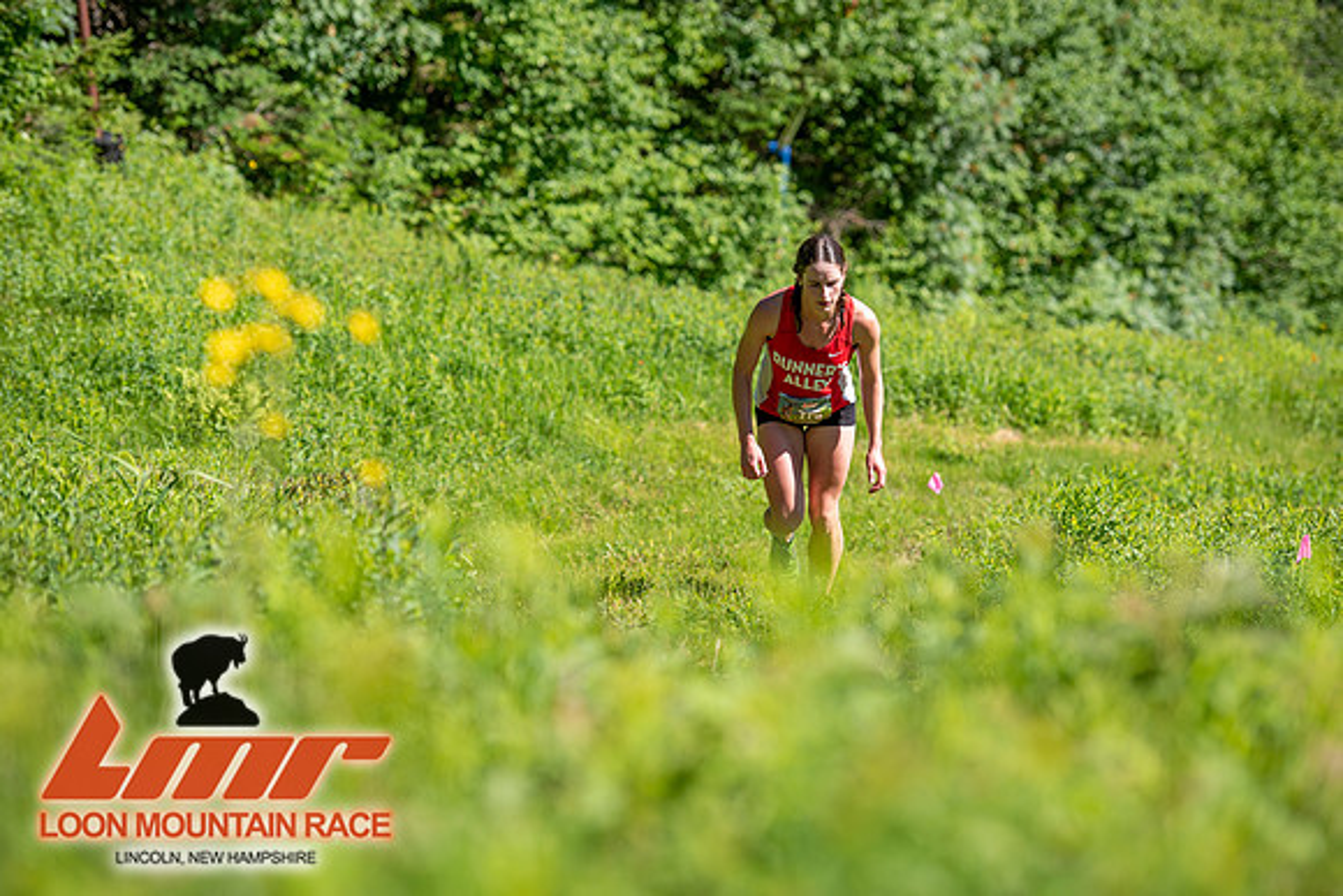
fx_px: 4478
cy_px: 448
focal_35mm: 120
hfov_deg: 17.1
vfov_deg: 11.4
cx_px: 672
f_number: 3.5
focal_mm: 120
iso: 100
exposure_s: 1/640
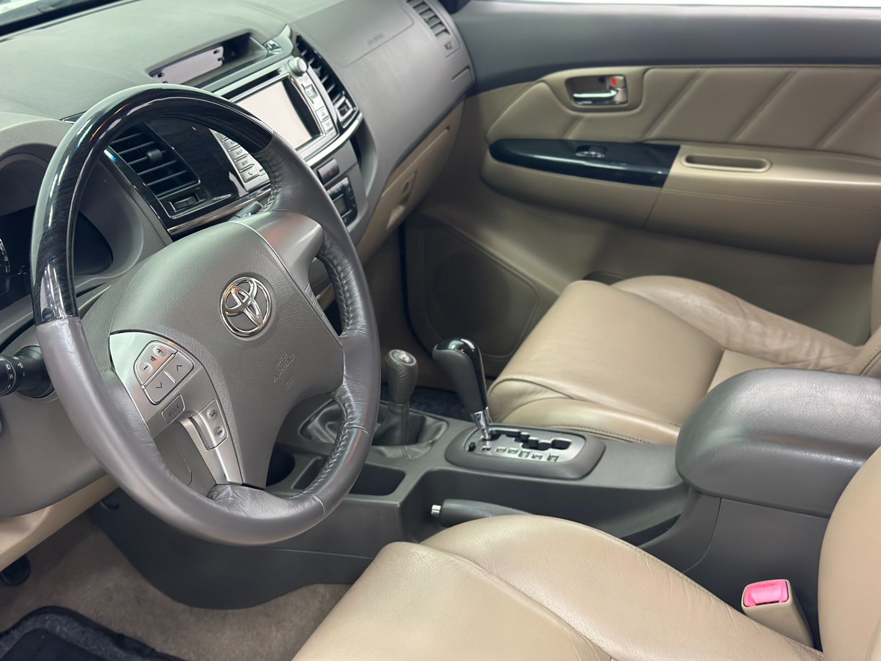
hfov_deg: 39.7
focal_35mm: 48
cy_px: 330
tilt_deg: -25.7
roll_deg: +0.2
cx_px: 440
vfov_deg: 30.3
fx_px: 1222
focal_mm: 6.86
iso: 320
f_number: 1.78
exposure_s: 1/40
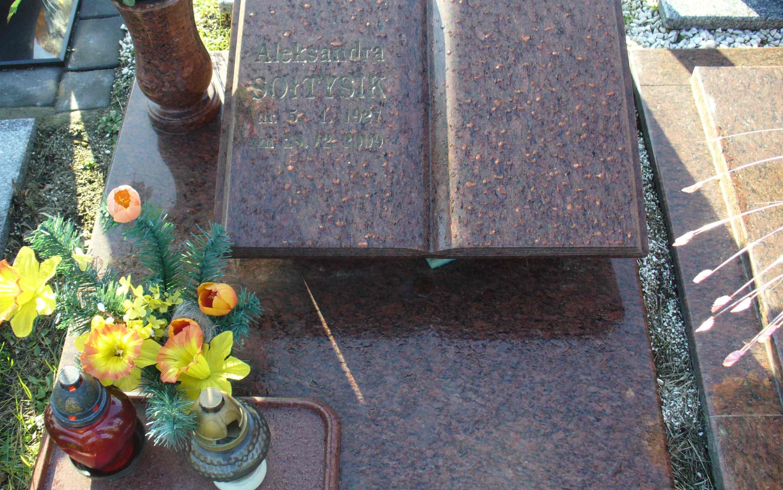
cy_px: 214
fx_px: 854
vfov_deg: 32.0
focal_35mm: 40
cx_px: 388
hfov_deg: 49.3
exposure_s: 1/100
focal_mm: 6.1
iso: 80
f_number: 2.8
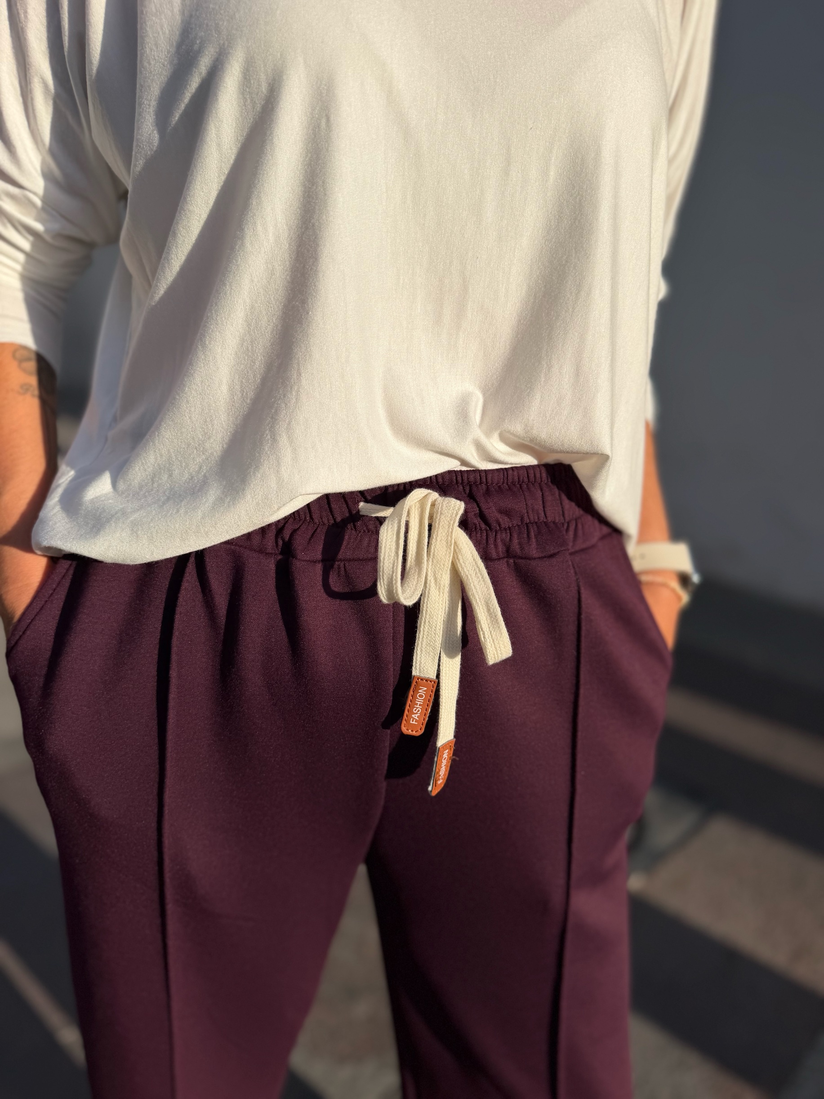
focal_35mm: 24
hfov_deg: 56.8
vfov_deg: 71.6
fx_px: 762
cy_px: 550
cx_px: 412
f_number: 1.78
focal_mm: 6.76
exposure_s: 1/6711
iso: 80
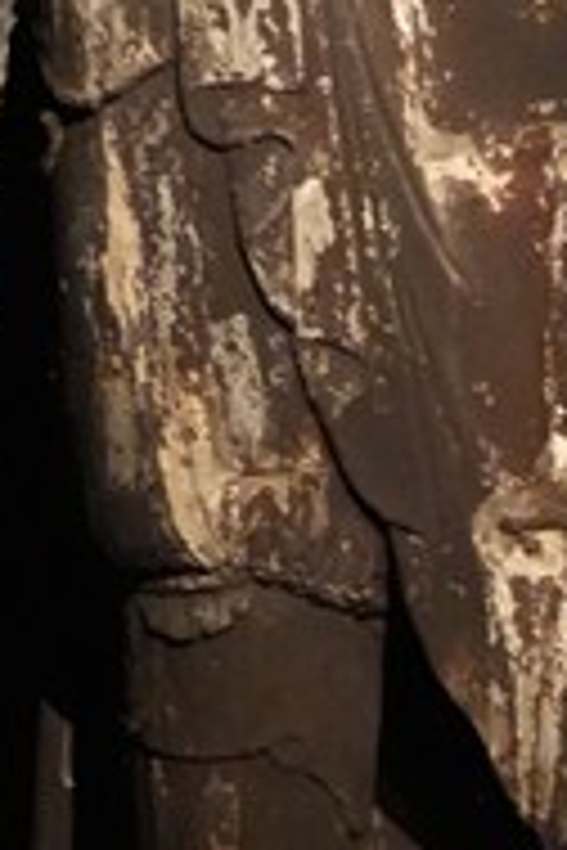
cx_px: 495
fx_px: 7796
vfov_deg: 6.2
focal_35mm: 330
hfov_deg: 4.2
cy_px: -301
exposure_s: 1/80
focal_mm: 61
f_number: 4
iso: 12800
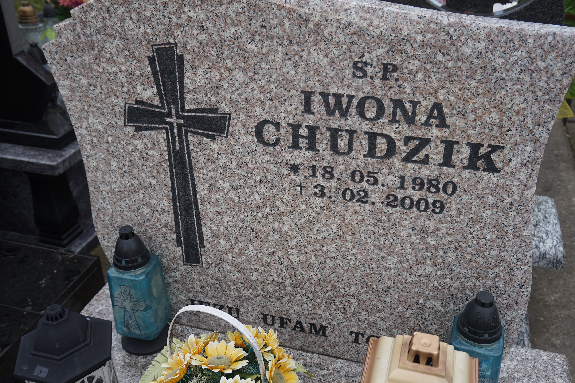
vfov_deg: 36.8
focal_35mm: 36
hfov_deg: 53.2
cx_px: 288
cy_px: 192
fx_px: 575
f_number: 4.5
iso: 100
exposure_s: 1/160
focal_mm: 24
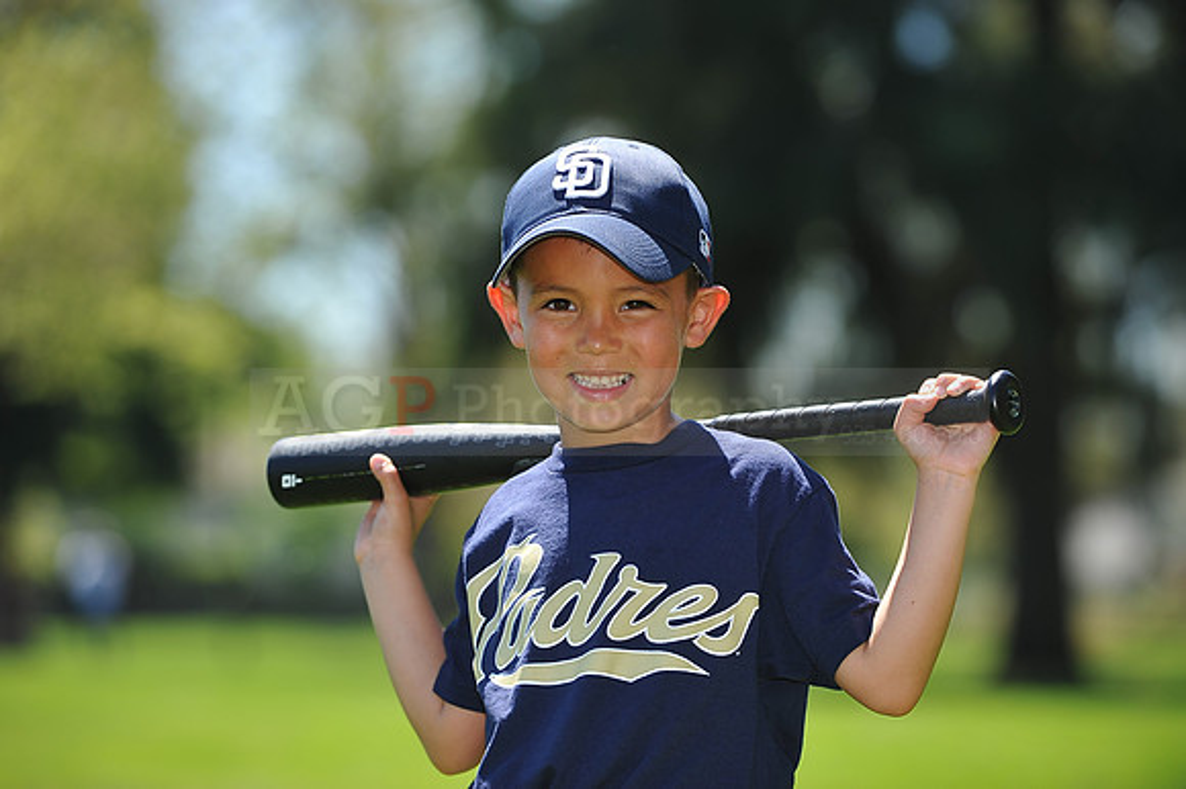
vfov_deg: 6.9
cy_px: 394
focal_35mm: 200
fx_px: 6585
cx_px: 593
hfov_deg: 10.3
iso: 200
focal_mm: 200
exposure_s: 1/800
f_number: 4.5
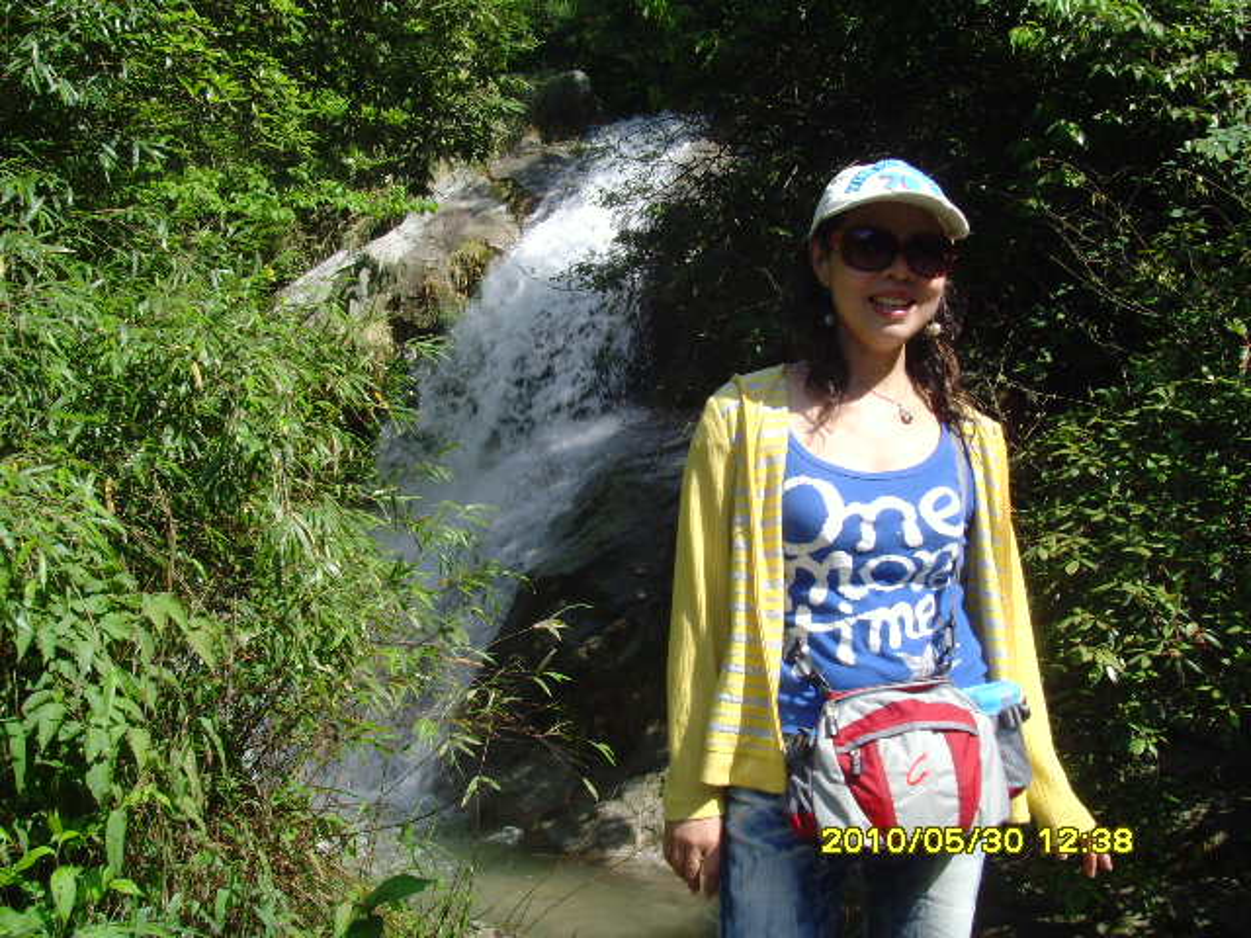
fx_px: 1409
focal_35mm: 39
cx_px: 626
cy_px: 469
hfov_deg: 47.9
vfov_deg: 36.8
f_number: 6.3
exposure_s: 1/125
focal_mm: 6.6
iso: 80
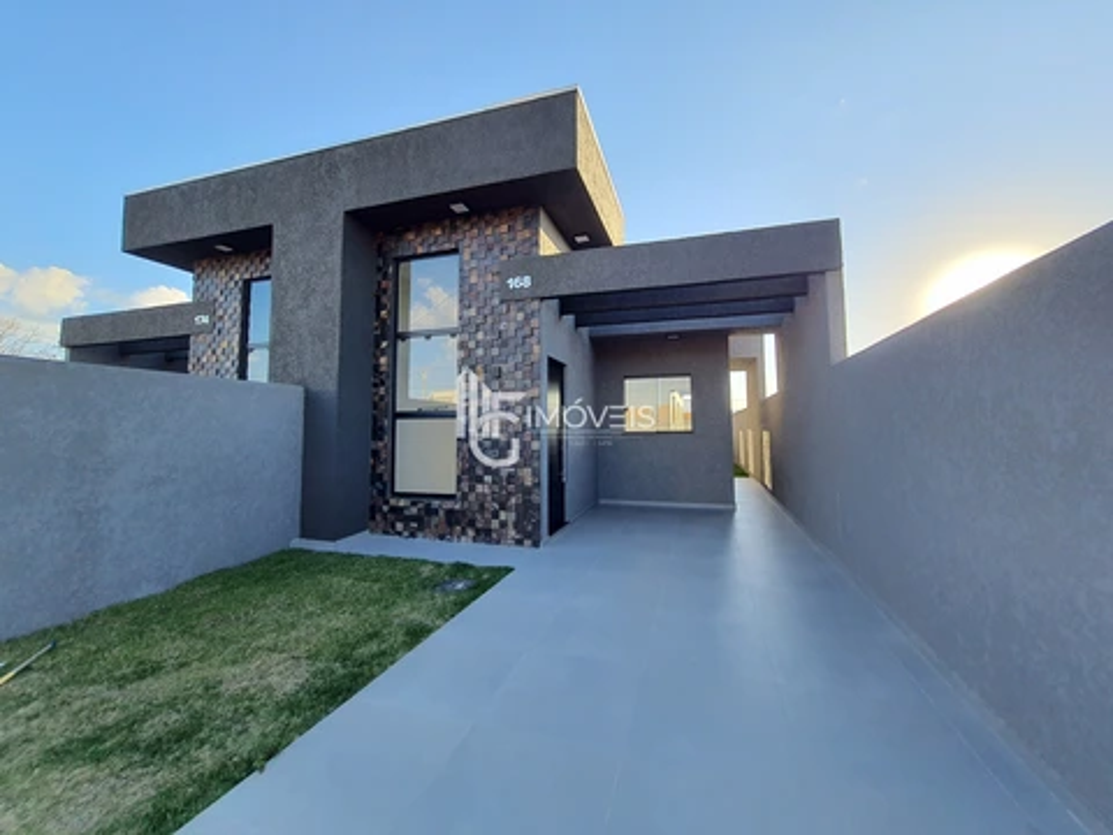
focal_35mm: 13
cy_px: 418
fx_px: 418
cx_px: 556
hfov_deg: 106.2
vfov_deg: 89.9
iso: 50
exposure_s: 1/395
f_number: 2.2
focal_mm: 1.74
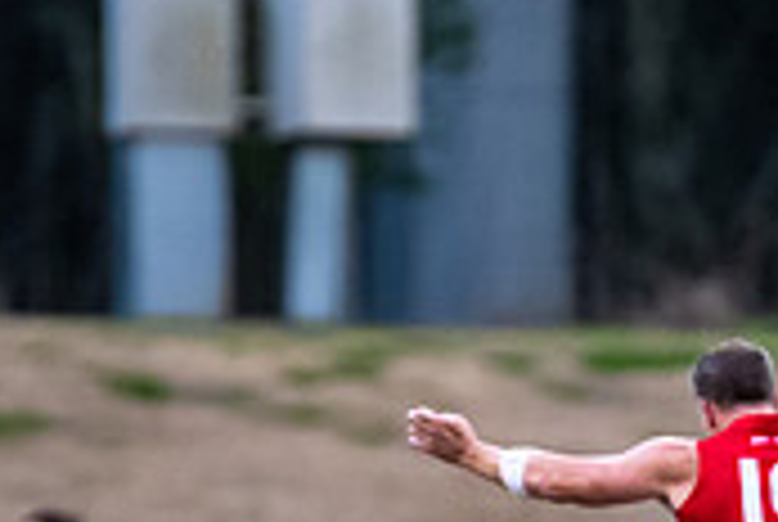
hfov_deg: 1.4
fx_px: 31216
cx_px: 745
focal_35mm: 1442
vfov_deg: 1.0
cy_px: 743
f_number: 2.8
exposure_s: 1/1250
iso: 2500
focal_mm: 300
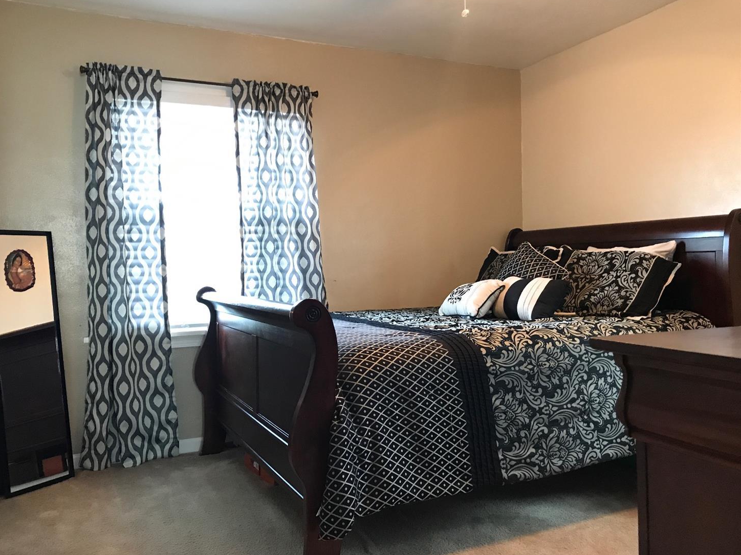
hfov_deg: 61.7
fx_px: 621
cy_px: 273
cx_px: 358
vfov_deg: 48.2
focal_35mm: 29
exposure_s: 1/15
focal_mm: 3.99
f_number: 1.8
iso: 80
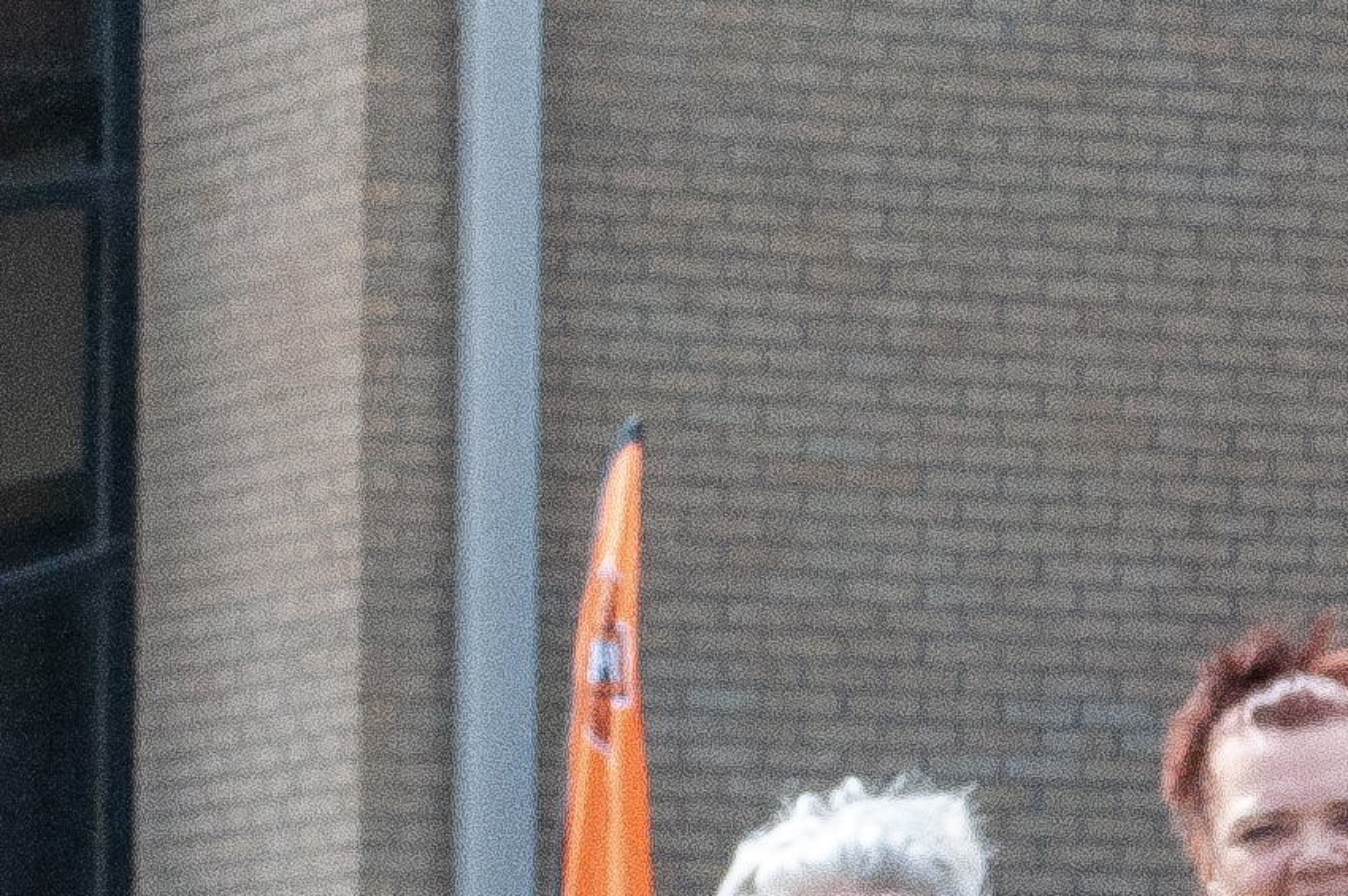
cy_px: 1331
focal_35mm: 341
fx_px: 12738
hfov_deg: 5.9
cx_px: 2621
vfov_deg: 4.0
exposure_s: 1/500
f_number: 11
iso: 800
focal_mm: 45
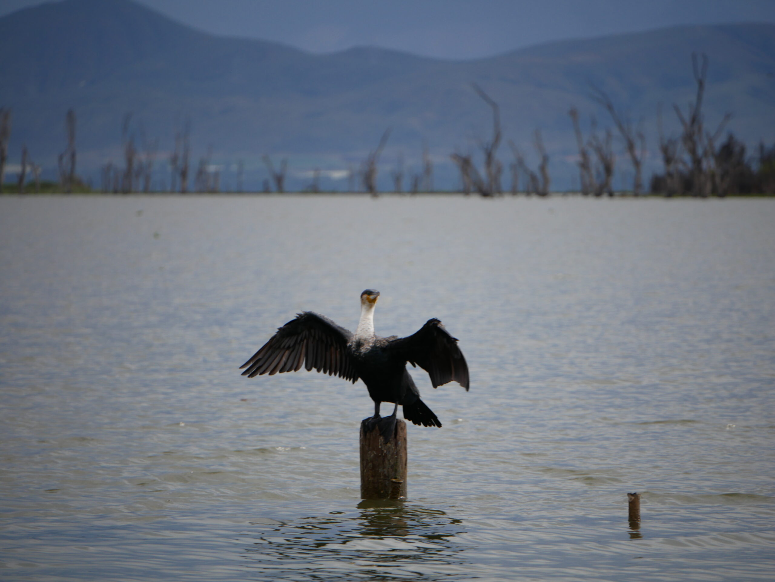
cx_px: 388
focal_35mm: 300
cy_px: 291
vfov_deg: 5.0
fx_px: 6719
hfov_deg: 6.6
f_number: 5.6
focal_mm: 150
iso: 200
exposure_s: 1/500
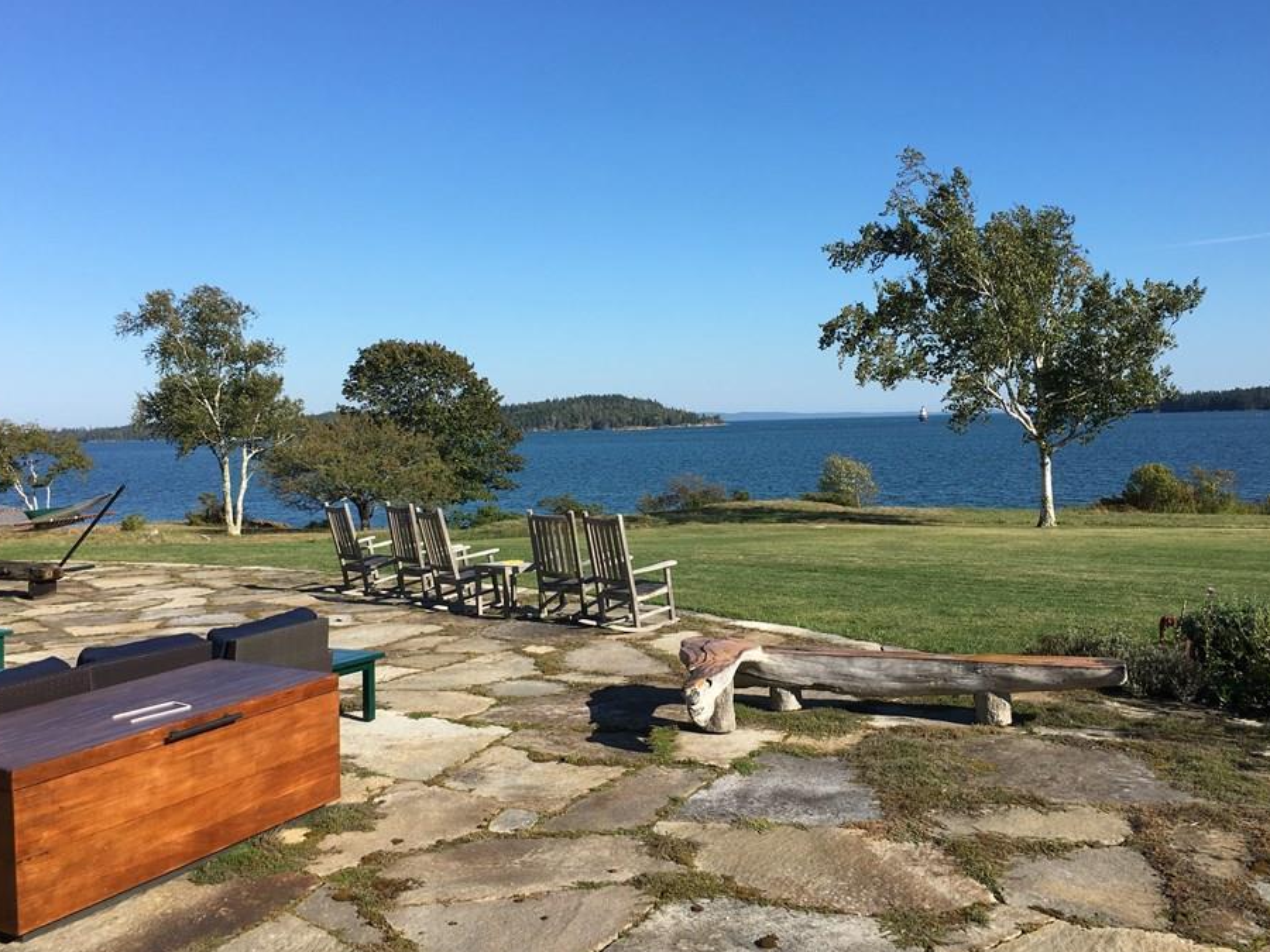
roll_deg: +1.2
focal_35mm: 33
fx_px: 1211
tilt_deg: -2.0
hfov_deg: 55.4
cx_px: 635
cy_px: 470
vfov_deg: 42.9
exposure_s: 1/1508
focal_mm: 4.15
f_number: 2.2
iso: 25
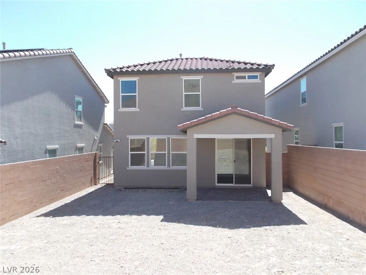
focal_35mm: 26
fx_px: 275
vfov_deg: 53.1
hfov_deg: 67.3
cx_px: 183
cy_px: 138
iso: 80
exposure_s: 1/320
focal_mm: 4.6
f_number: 3.2
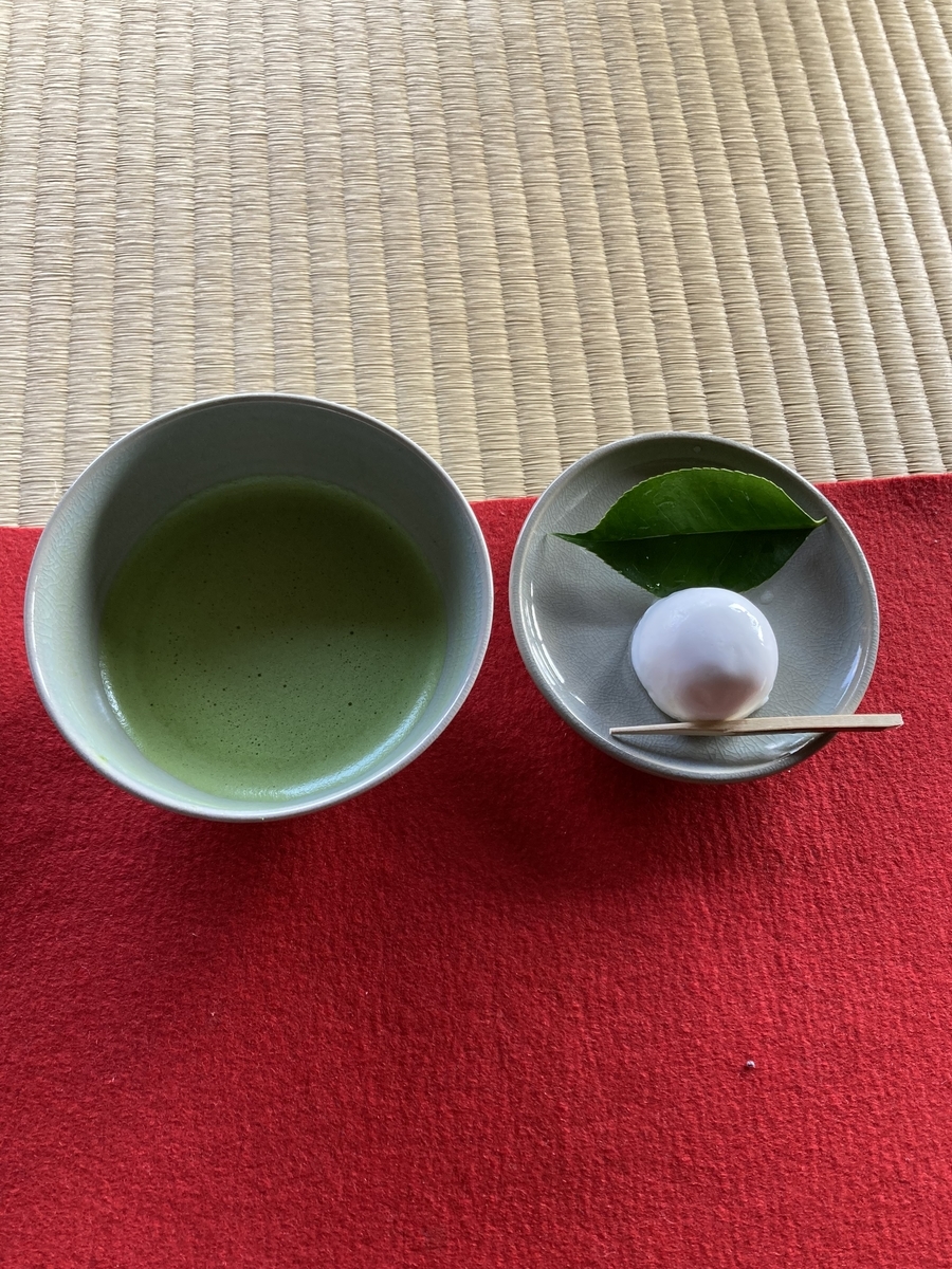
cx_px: 476
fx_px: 1027
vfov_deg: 63.4
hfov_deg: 49.7
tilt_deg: -69.6
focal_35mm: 28
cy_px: 634
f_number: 1.8
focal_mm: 3.99
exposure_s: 1/121
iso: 80
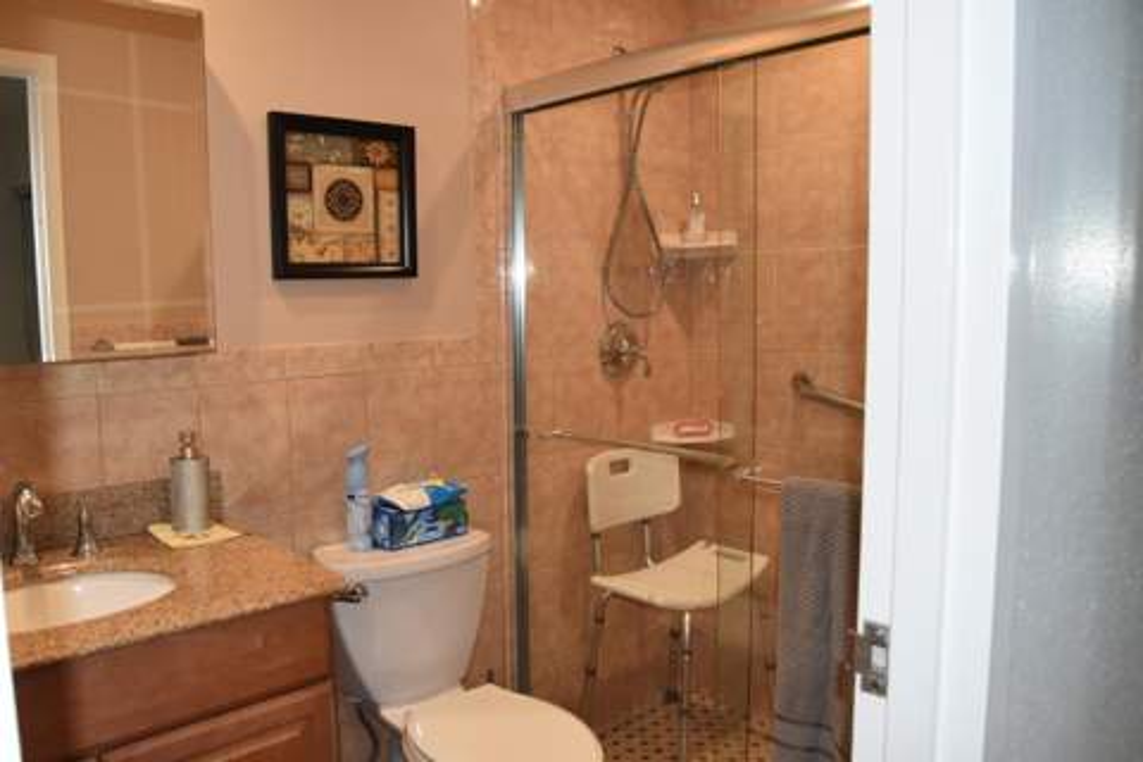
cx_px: 572
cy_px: 381
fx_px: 857
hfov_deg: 67.4
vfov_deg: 47.9
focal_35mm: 27
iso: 800
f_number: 5
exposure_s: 1/100
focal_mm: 18
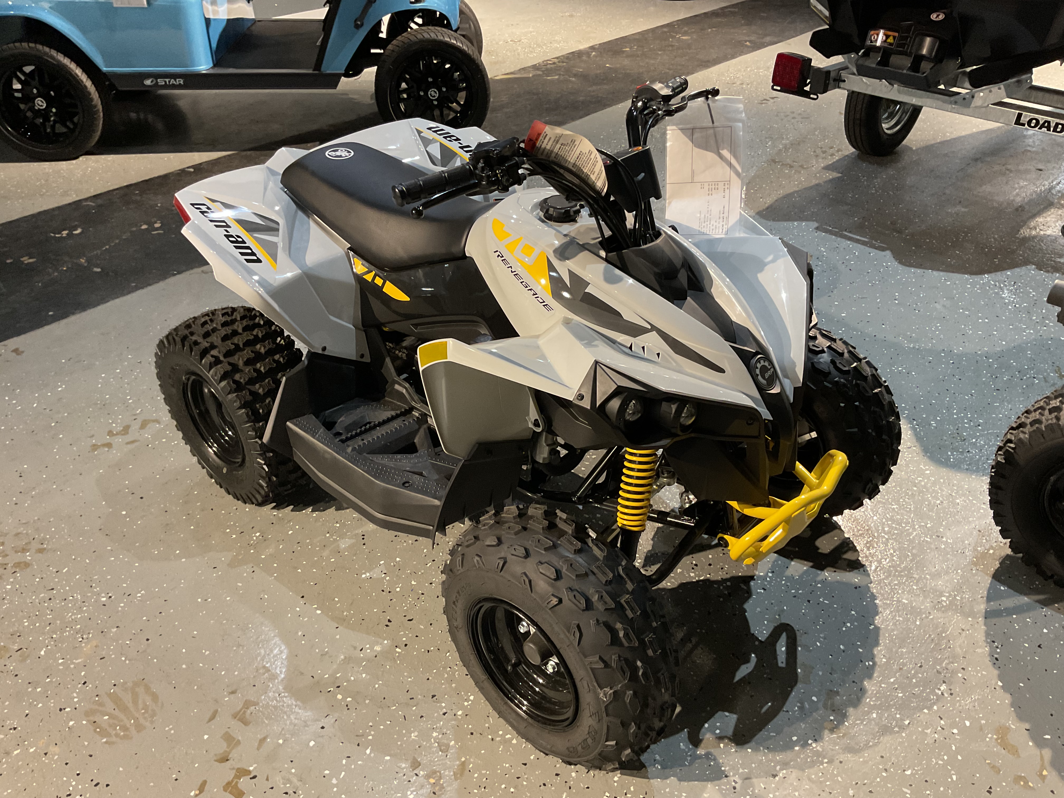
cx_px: 532
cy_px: 399
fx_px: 891
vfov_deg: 48.2
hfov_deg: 61.7
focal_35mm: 29
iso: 250
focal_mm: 3
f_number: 1.8
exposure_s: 1/40
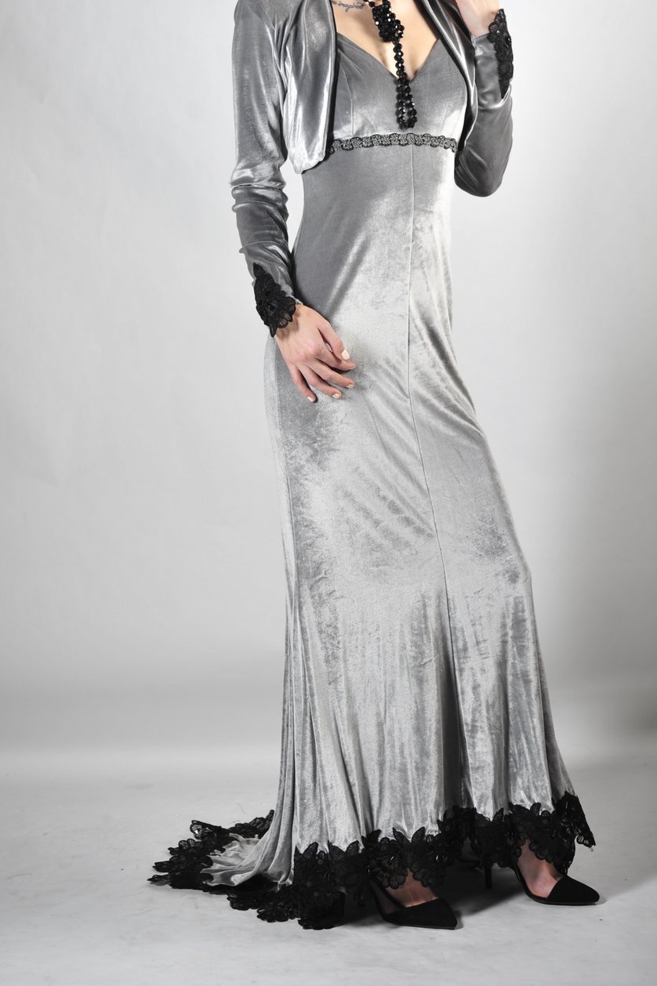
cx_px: 287
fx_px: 2438
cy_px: 384
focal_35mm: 89
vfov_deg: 22.8
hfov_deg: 15.3
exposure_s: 1/200
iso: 400
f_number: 4.5
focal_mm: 70
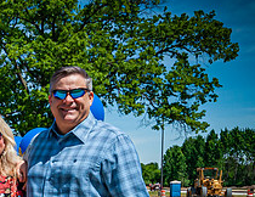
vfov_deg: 16.5
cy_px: 237
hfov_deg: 20.3
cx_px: -80
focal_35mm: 87
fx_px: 648
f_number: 11
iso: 200
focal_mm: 19
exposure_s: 1/500
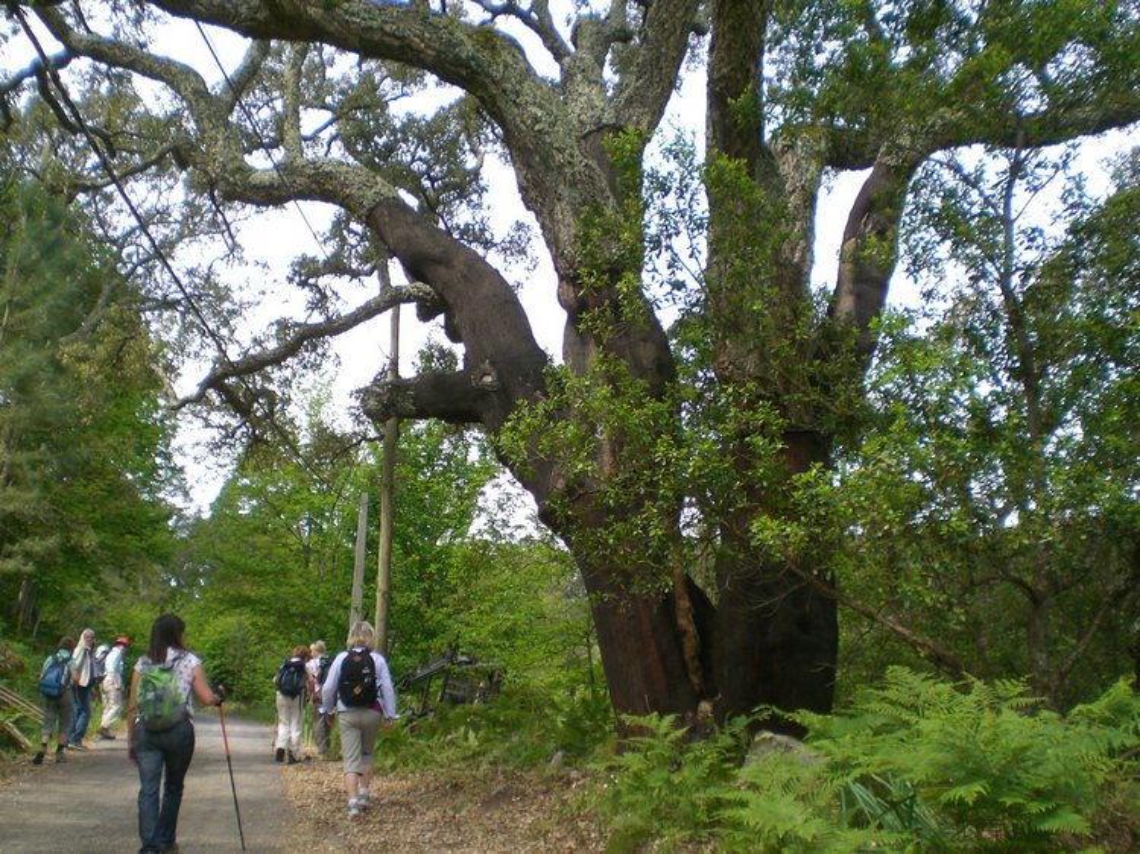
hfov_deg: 49.0
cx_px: 570
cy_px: 427
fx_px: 1251
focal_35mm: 38
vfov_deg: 37.7
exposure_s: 1/250
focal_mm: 6.3
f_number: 3.1
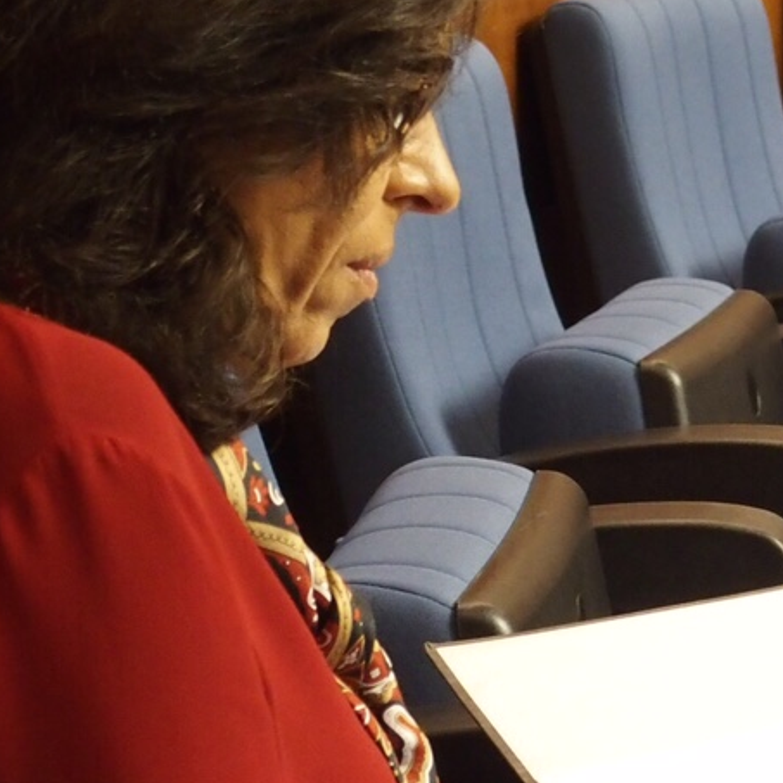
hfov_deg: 11.1
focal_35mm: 155
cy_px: 408
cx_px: 890
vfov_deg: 11.3
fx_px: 3967
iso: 800
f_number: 2.8
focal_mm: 13.2
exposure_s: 1/30
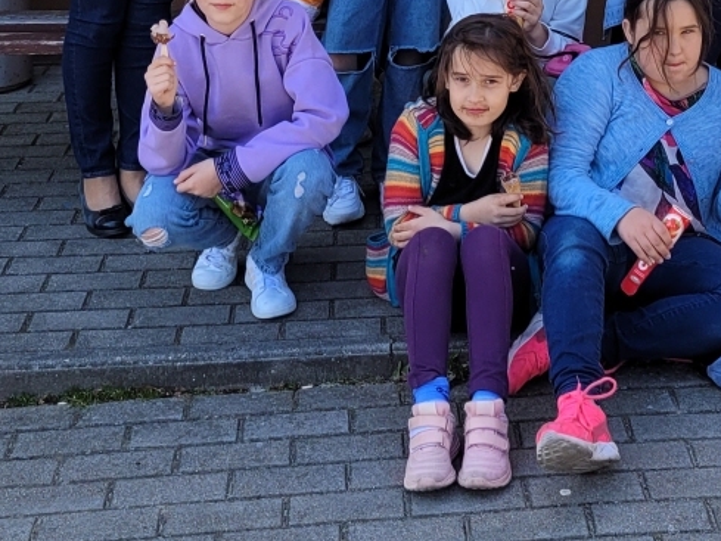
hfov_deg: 22.8
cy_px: -237
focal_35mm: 85
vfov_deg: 16.1
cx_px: 557
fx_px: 1771
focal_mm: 5.4
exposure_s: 1/740
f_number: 1.8
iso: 40
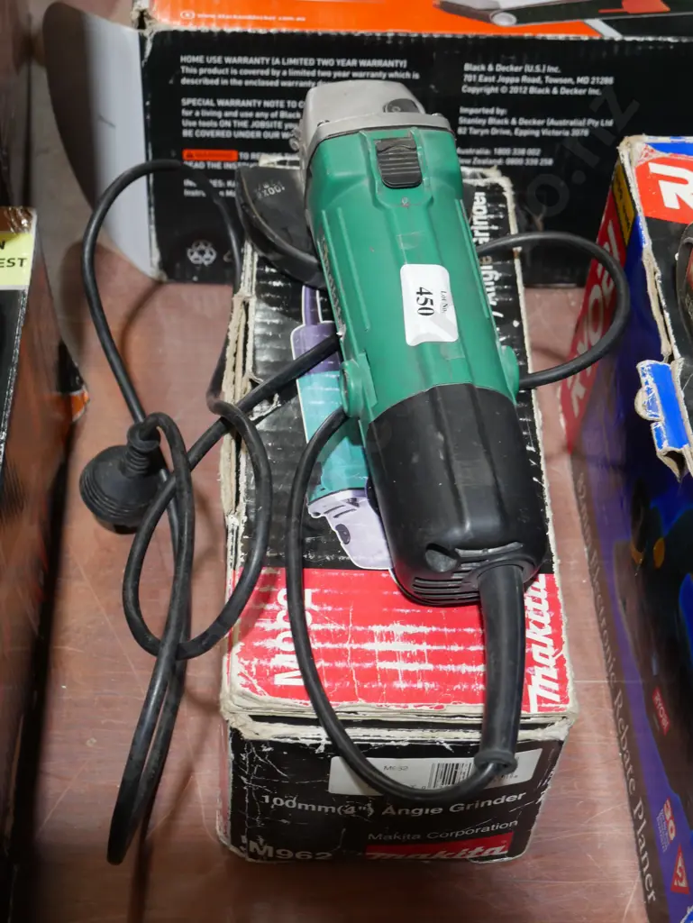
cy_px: 462
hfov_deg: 28.1
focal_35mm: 52
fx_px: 1387
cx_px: 346
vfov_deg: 36.8
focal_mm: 26
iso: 640
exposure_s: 1/60
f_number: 5.3
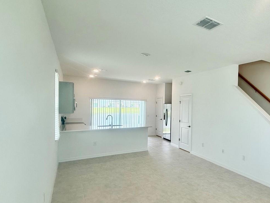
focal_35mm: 23
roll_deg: -1.4
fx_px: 179
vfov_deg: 58.8
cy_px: 108
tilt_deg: +0.4
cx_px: 220
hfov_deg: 66.4
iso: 64
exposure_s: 1/120
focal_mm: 2.22
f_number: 2.2
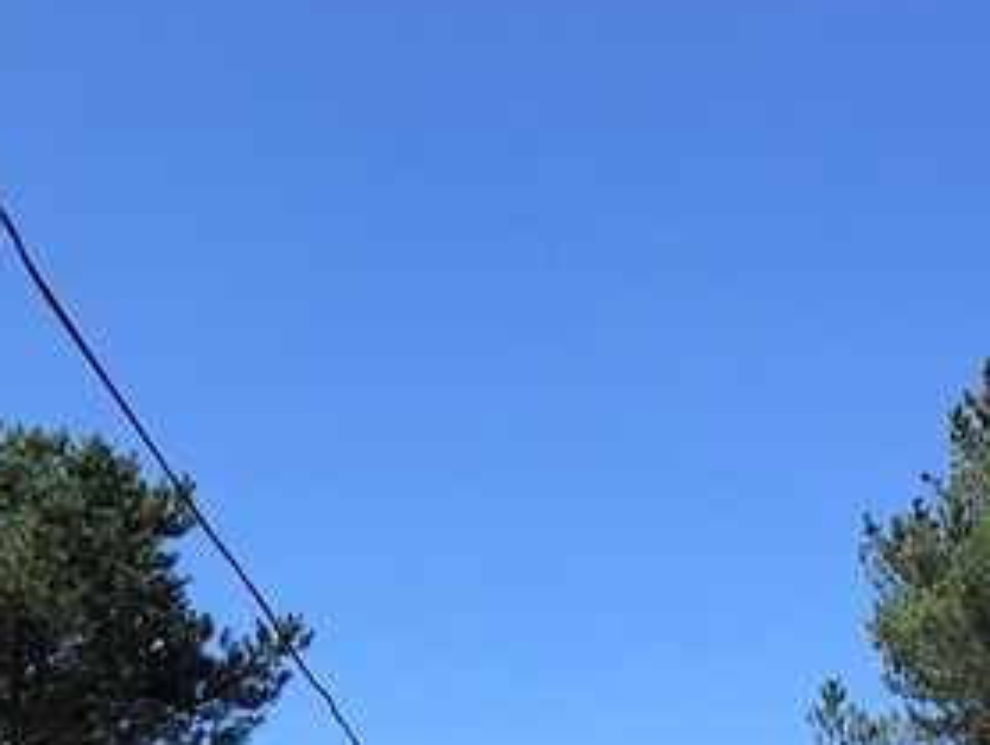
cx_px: 652
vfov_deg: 13.2
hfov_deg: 19.0
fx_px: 2948
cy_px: 1269
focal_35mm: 103
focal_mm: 3.99
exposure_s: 1/1597
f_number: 1.8
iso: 20
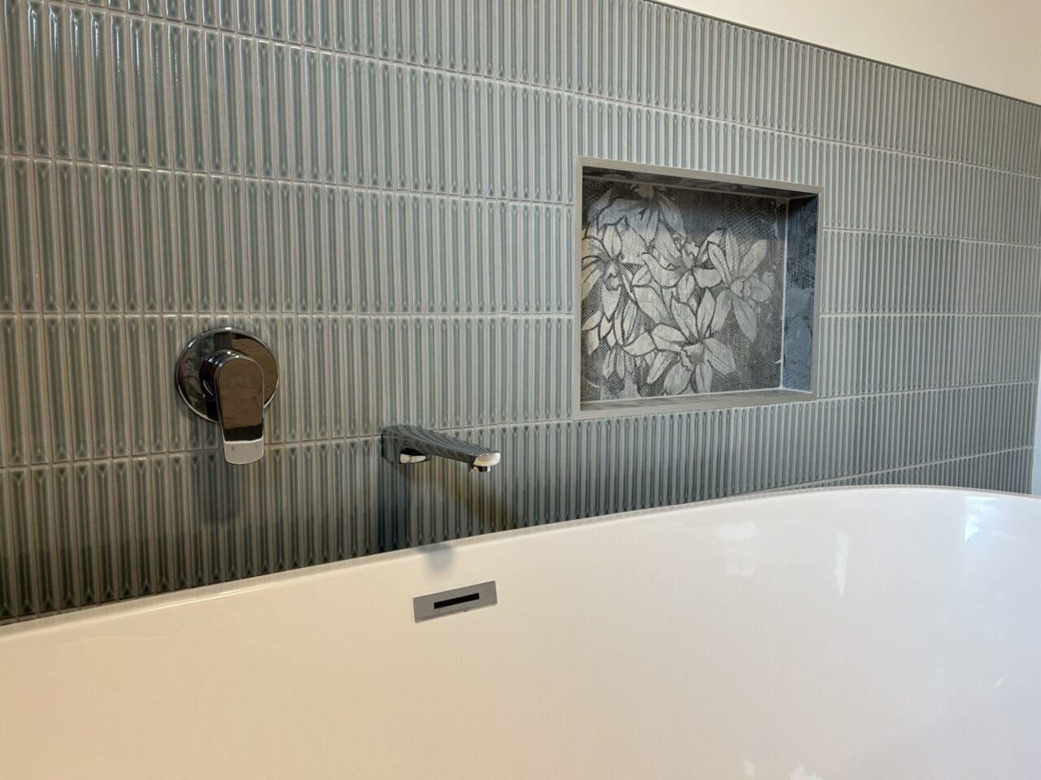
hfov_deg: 67.3
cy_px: 390
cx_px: 520
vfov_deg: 53.1
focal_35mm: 26
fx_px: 782
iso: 64
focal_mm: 5.7
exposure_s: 1/100
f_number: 1.5
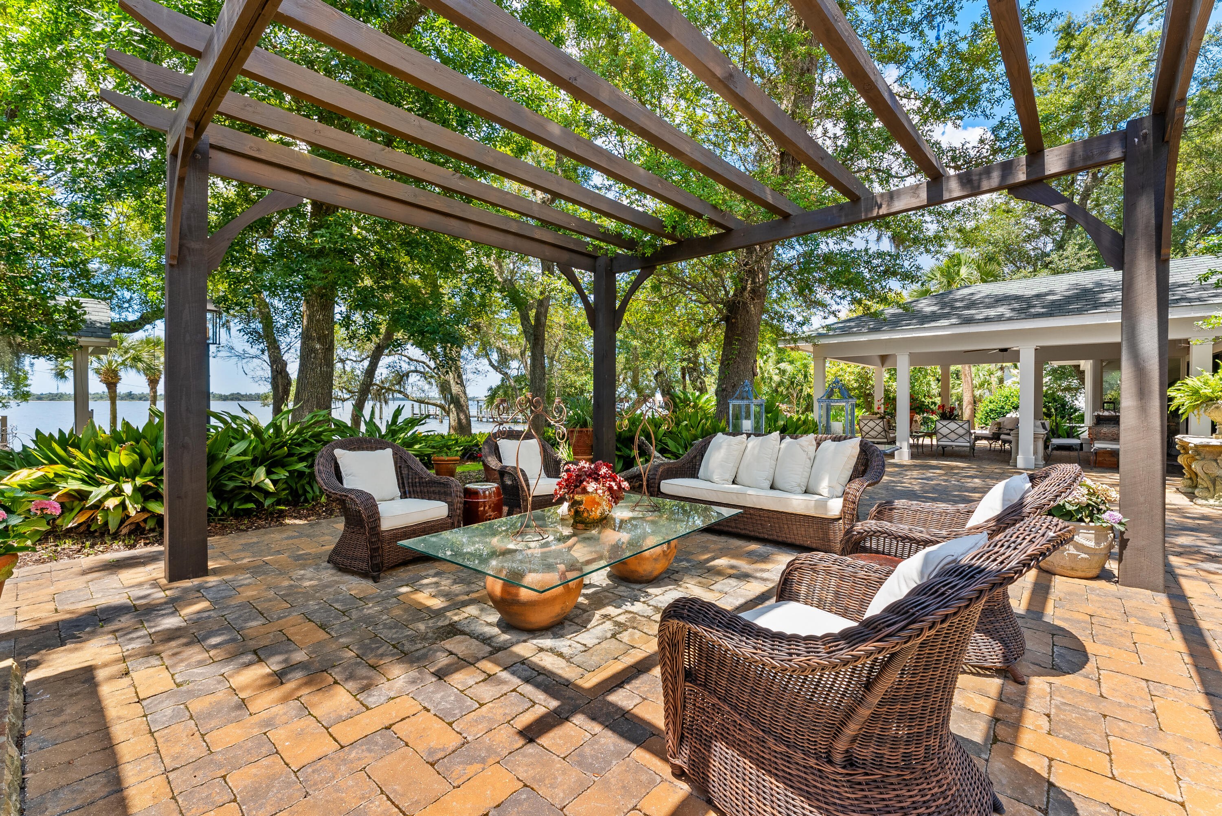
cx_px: 611
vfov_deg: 77.0
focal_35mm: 15
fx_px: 513
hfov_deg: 100.0
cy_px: 408
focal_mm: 15.1
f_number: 8
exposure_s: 1/60
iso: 400
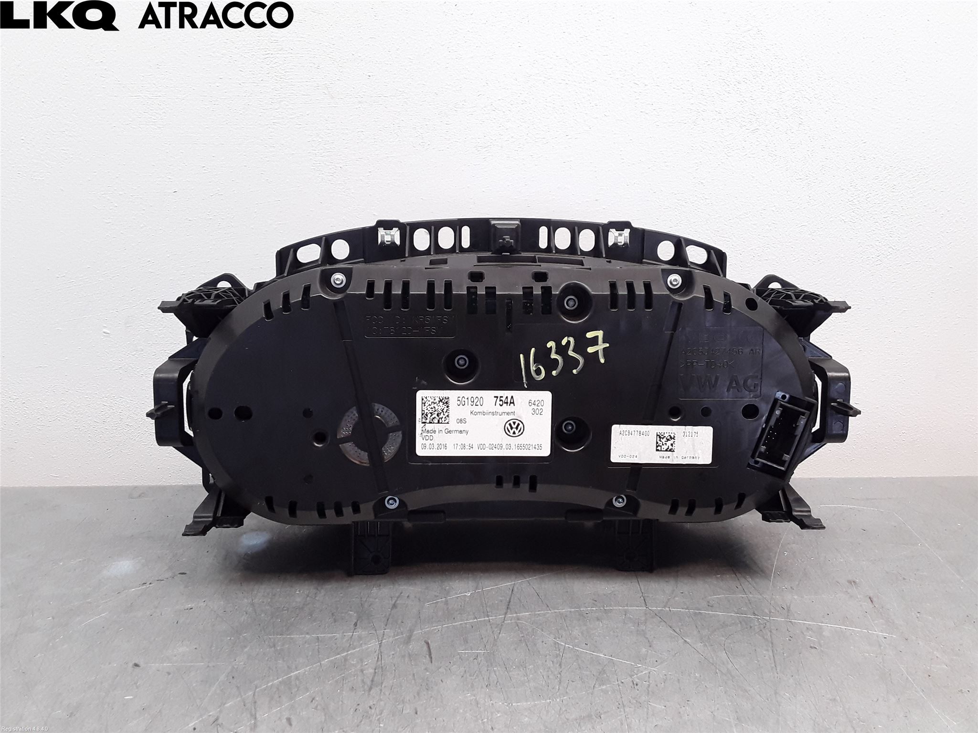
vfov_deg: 49.7
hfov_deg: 63.4
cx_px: 489
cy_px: 366
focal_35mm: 28
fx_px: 791
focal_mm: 2.91
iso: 100
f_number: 1.9
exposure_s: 1/100
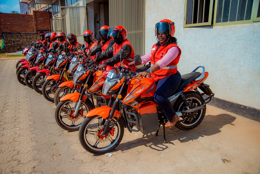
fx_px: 217
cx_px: 130
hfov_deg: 61.9
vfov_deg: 43.6
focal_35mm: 30
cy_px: 87
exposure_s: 1/400
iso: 100
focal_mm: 30
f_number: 5.6
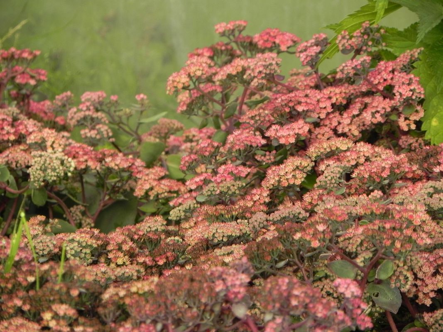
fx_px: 4824
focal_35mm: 377
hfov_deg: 5.3
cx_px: 222
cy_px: 166
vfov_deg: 3.9
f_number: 5
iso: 160
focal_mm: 67.2
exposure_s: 1/320
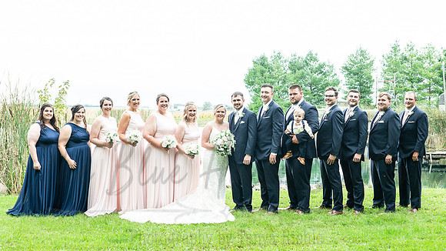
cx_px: 267
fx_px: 644
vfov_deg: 22.0
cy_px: 136
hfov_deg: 38.0
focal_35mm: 54
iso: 100
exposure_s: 1/80
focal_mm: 28
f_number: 4.5
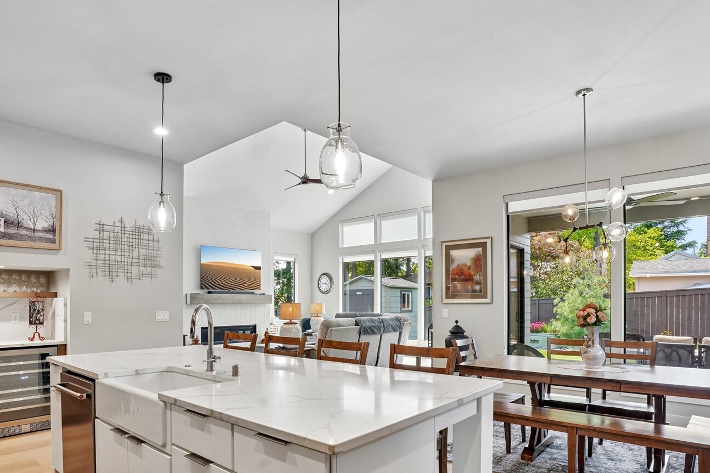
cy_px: 299
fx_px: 414
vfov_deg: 58.7
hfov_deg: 81.0
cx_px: 320
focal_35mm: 21
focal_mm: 16
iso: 400
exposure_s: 1/25
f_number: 8
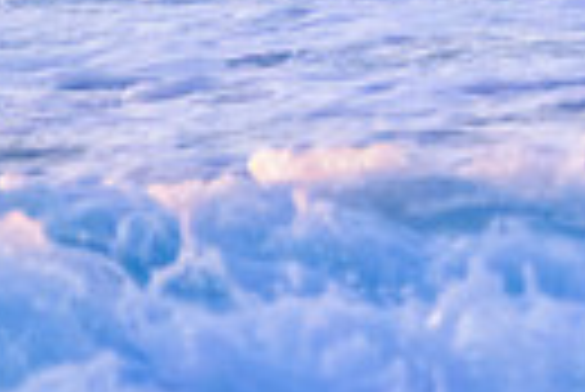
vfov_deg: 0.4
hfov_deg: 0.6
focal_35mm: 3560
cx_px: 1274
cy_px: -457
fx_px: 57914
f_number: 11
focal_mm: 800
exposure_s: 1/800
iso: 7200
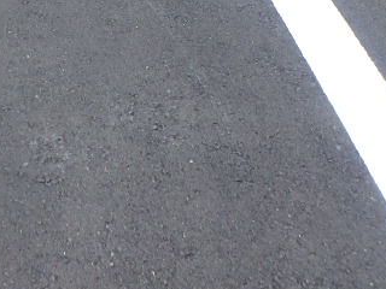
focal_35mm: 112
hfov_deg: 17.3
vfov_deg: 12.0
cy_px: -252
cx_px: 47
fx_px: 1249
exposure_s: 1/800
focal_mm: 5
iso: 125
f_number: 4.2
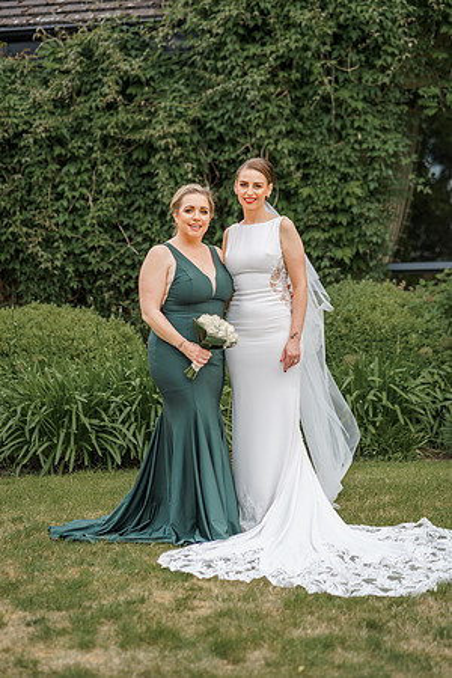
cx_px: 226
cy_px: 339
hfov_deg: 16.1
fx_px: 1601
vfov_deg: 23.9
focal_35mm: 85
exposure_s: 1/640
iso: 100
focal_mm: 85
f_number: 2.8
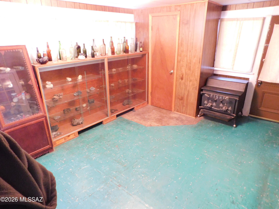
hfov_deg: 73.9
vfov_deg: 58.9
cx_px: 140
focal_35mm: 23
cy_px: 104
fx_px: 185
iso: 800
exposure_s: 1/6
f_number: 3
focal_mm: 4
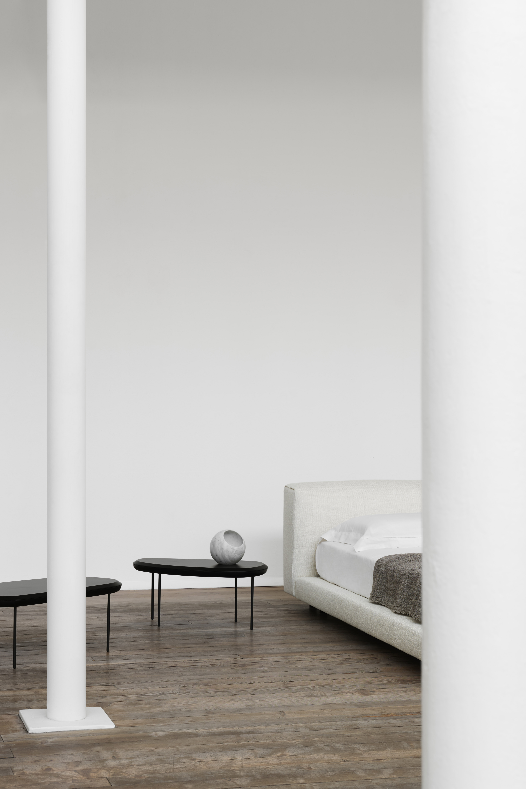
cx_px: 263
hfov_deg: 19.2
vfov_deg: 28.5
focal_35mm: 71
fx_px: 1556
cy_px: 394
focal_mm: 71
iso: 50
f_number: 11
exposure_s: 1/8
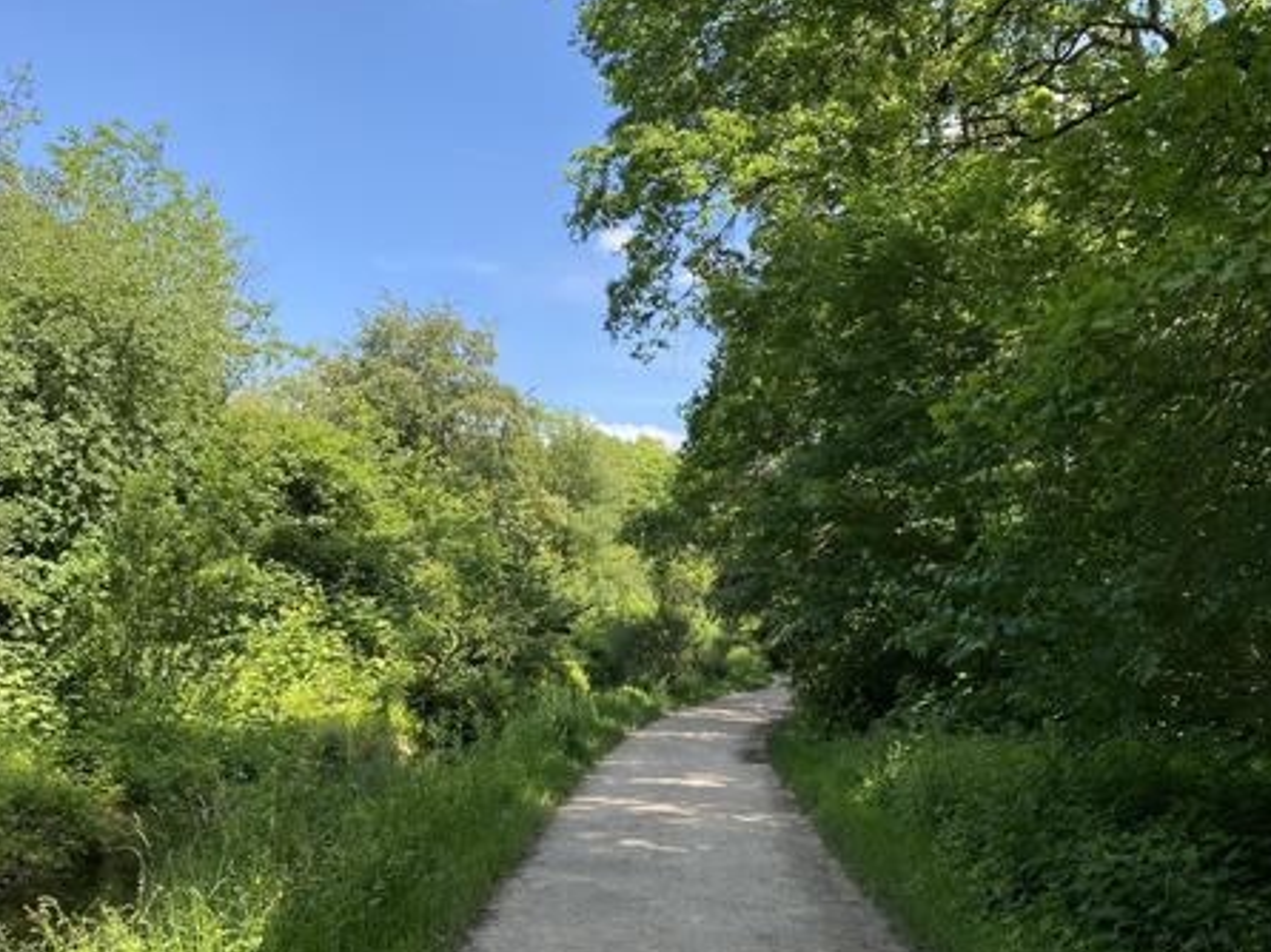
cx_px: 638
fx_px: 1284
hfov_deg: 52.7
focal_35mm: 35
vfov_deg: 40.4
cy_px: 593
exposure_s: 1/715
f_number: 1.8
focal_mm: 4.25
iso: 32
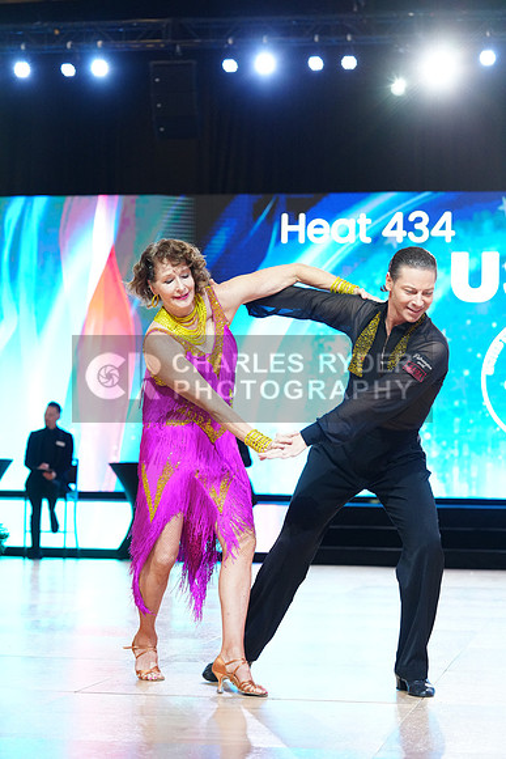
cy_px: 380
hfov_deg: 16.5
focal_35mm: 83
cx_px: 253
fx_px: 1749
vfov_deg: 24.5
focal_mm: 83
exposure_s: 1/250
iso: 2500
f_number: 4
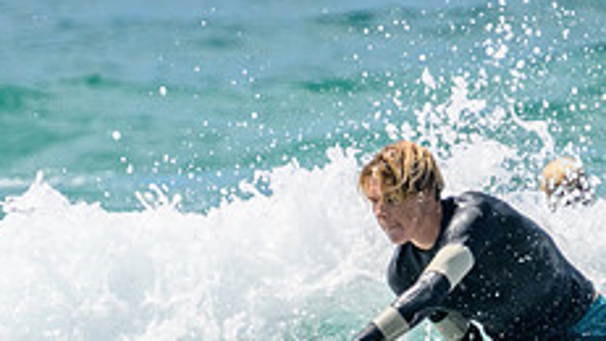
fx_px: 40016
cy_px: 524
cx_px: 396
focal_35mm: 2490
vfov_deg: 0.5
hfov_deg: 0.9
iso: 640
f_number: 11
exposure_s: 1/2000
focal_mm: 800
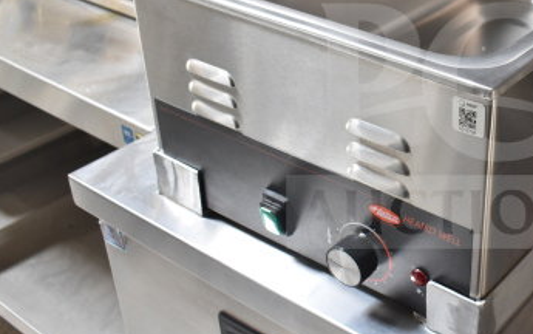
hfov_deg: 35.7
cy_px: 126
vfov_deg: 23.9
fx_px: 785
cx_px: 459
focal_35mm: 54
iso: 1000
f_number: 3.8
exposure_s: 1/30
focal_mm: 20
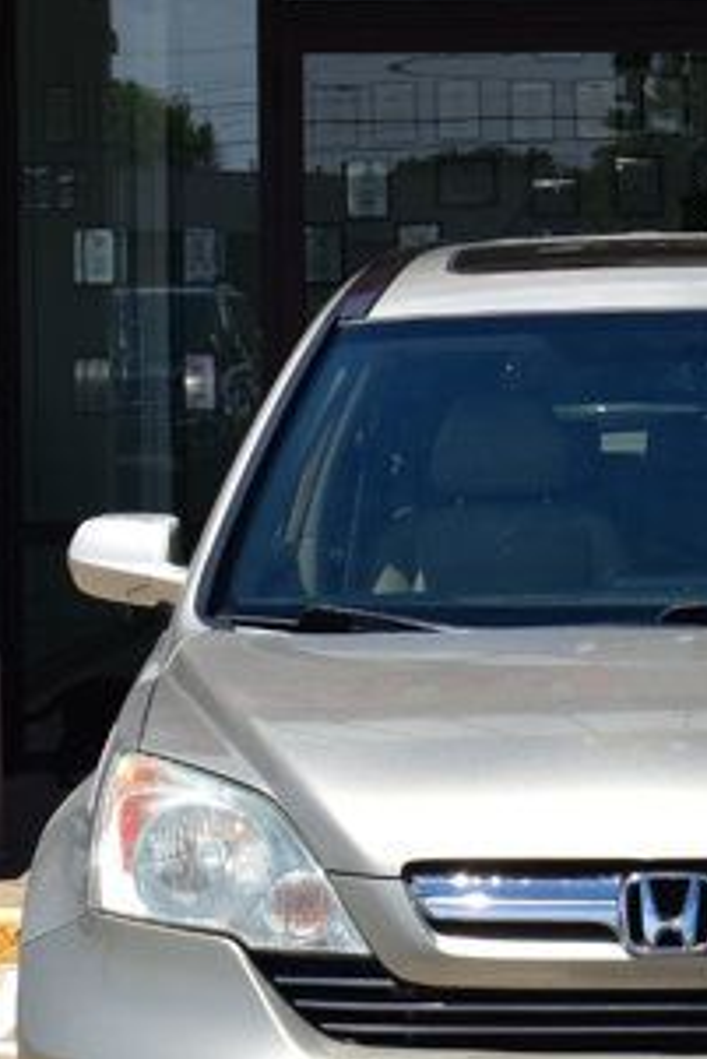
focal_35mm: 148
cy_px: 408
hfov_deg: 9.2
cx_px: 777
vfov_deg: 13.9
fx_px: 4346
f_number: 11
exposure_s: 1/500
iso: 280
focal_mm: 29
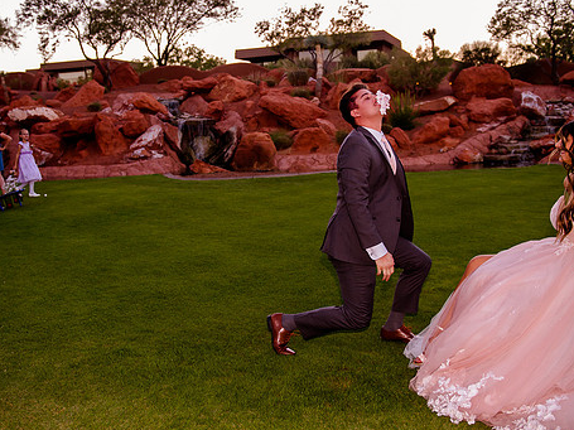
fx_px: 613
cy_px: 197
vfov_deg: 38.6
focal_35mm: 37
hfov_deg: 50.0
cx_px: 251
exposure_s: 1/320
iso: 640
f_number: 3.2
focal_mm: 29
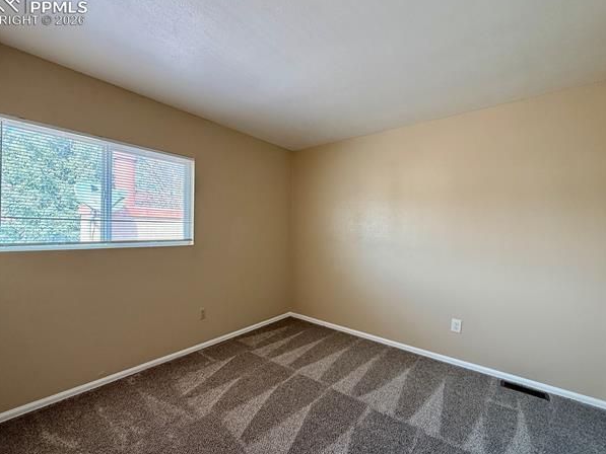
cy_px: 233
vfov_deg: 81.8
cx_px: 285
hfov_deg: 98.0
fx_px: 263
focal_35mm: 15
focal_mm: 2.22
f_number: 2.2
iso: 250
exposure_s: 1/99
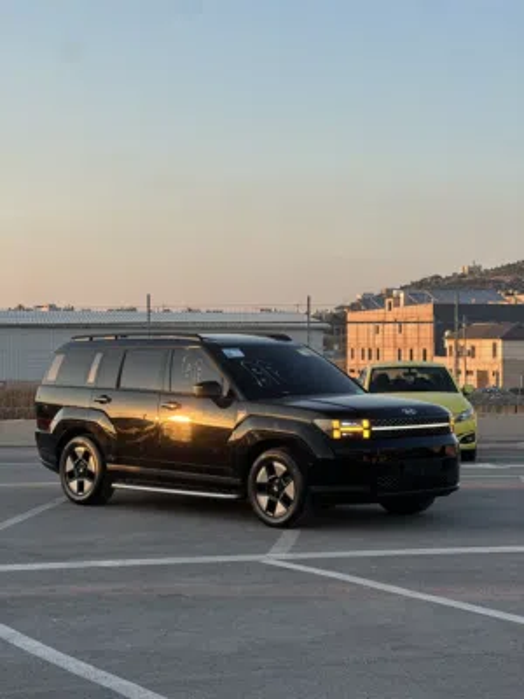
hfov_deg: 19.1
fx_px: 1554
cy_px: 350
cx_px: 262
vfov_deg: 25.3
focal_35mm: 77
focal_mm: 9
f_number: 2.8
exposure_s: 1/121
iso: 25
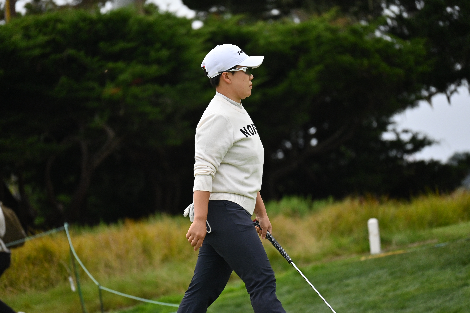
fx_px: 4895
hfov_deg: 5.5
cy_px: 156
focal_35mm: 375
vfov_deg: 3.7
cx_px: 235
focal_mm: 250
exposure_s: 1/4000
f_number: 6.3
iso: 1000
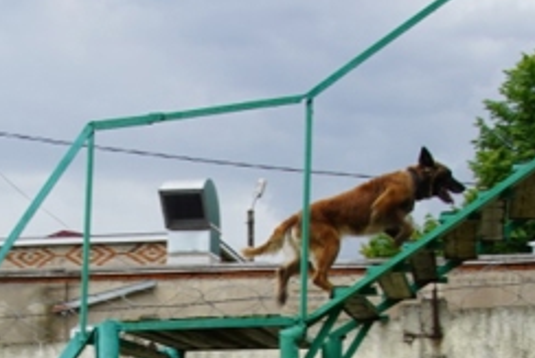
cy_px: 433
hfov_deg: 24.3
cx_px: 150
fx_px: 1234
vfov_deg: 15.8
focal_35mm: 83
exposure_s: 1/100
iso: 100
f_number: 7.1
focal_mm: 18
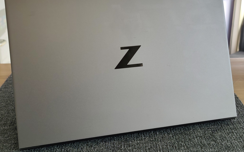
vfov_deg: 26.3
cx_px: 122
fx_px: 326
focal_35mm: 49
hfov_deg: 41.1
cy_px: 64
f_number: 1.7
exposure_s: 1/100
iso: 64
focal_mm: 6.07
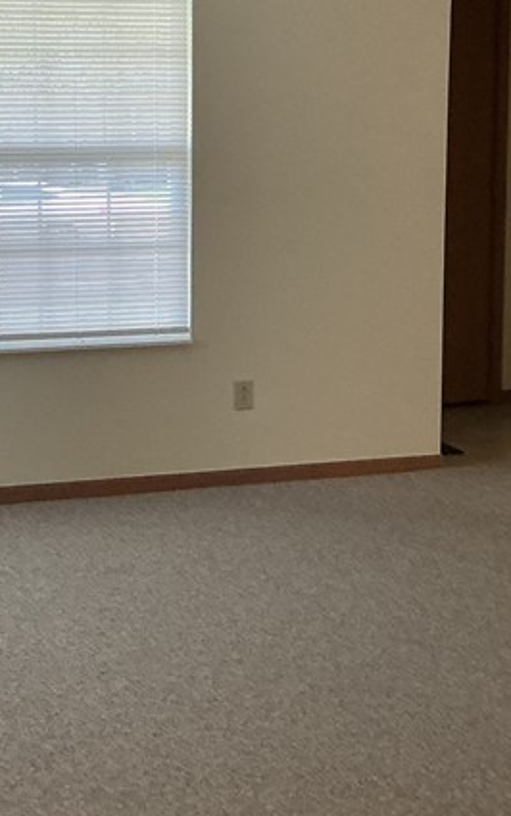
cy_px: 307
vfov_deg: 27.7
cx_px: 194
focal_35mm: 74
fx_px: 1647
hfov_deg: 17.6
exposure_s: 1/60
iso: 125
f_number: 1.8
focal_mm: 3
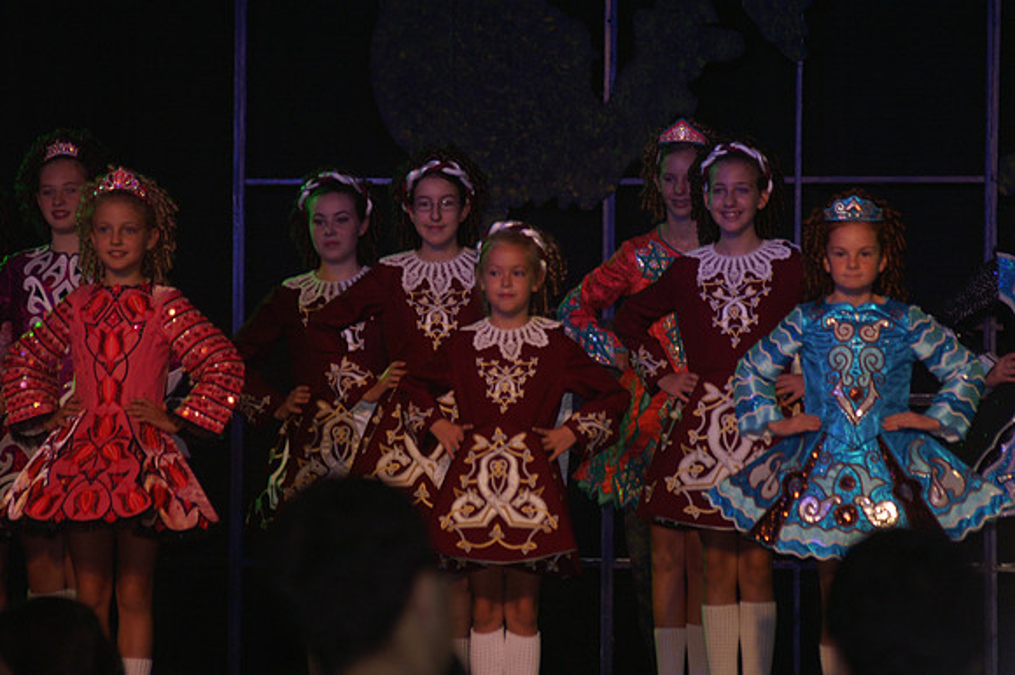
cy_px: 338
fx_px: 6340
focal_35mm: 225
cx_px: 508
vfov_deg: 6.1
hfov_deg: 9.2
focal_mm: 150
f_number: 4.5
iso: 400
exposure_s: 1/125
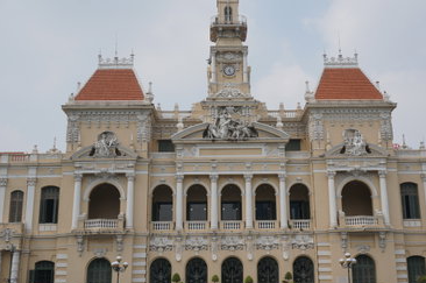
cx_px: 230
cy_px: 136
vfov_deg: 28.3
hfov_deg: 41.5
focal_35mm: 48
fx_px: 562
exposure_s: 1/250
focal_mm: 29
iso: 100
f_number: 9
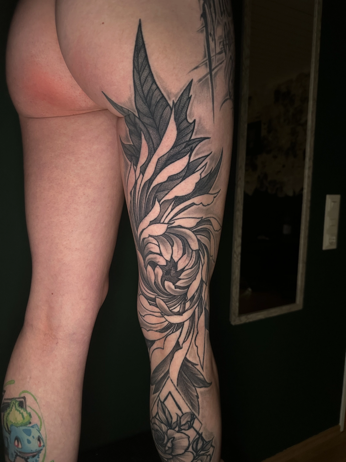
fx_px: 320
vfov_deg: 71.6
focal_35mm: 24
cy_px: 231
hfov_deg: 56.8
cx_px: 173
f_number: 1.78
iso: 640
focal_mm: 6.86
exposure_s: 1/60
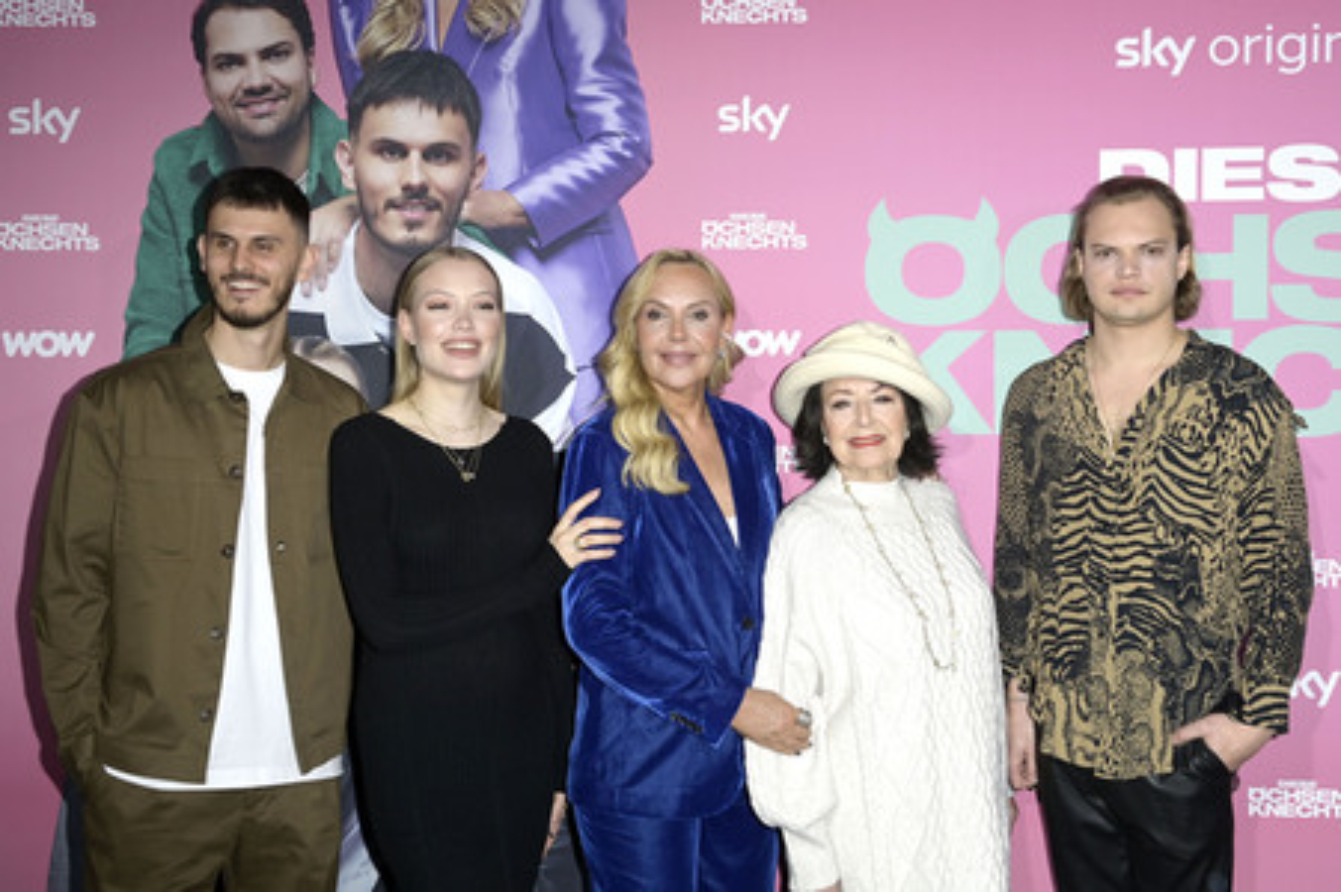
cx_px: 670
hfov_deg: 48.5
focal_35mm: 40
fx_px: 1489
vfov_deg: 33.4
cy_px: 446
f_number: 5
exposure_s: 1/200
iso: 400
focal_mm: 40
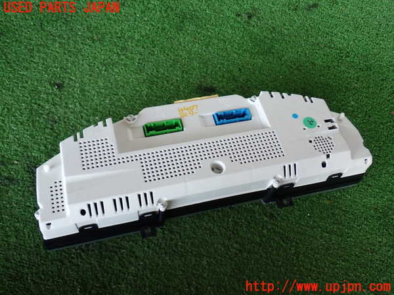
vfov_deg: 39.7
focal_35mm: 36
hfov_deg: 51.4
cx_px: 197
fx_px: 410
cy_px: 148
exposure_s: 1/50
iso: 200
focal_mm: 6.37
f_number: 2.5
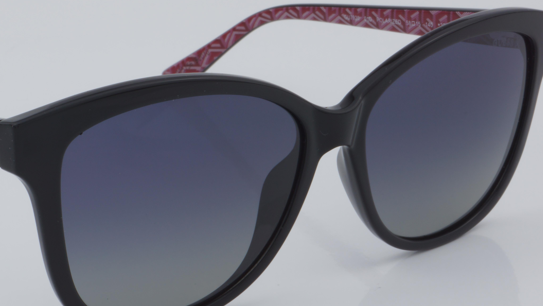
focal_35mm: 115
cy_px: 190
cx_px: 171
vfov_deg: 10.5
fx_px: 1656
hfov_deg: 18.6
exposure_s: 1/4
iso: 100
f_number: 32
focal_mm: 50
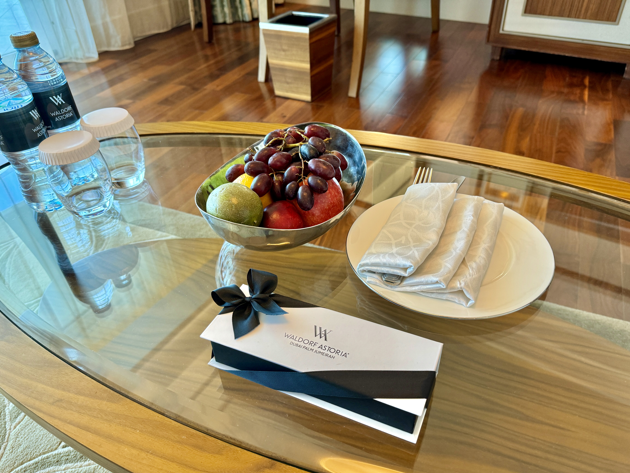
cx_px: 319
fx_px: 455
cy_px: 246
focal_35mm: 25
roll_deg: +3.5
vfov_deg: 54.9
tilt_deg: -40.1
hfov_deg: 69.4
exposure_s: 1/50
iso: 200
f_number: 1.78
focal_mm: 6.86
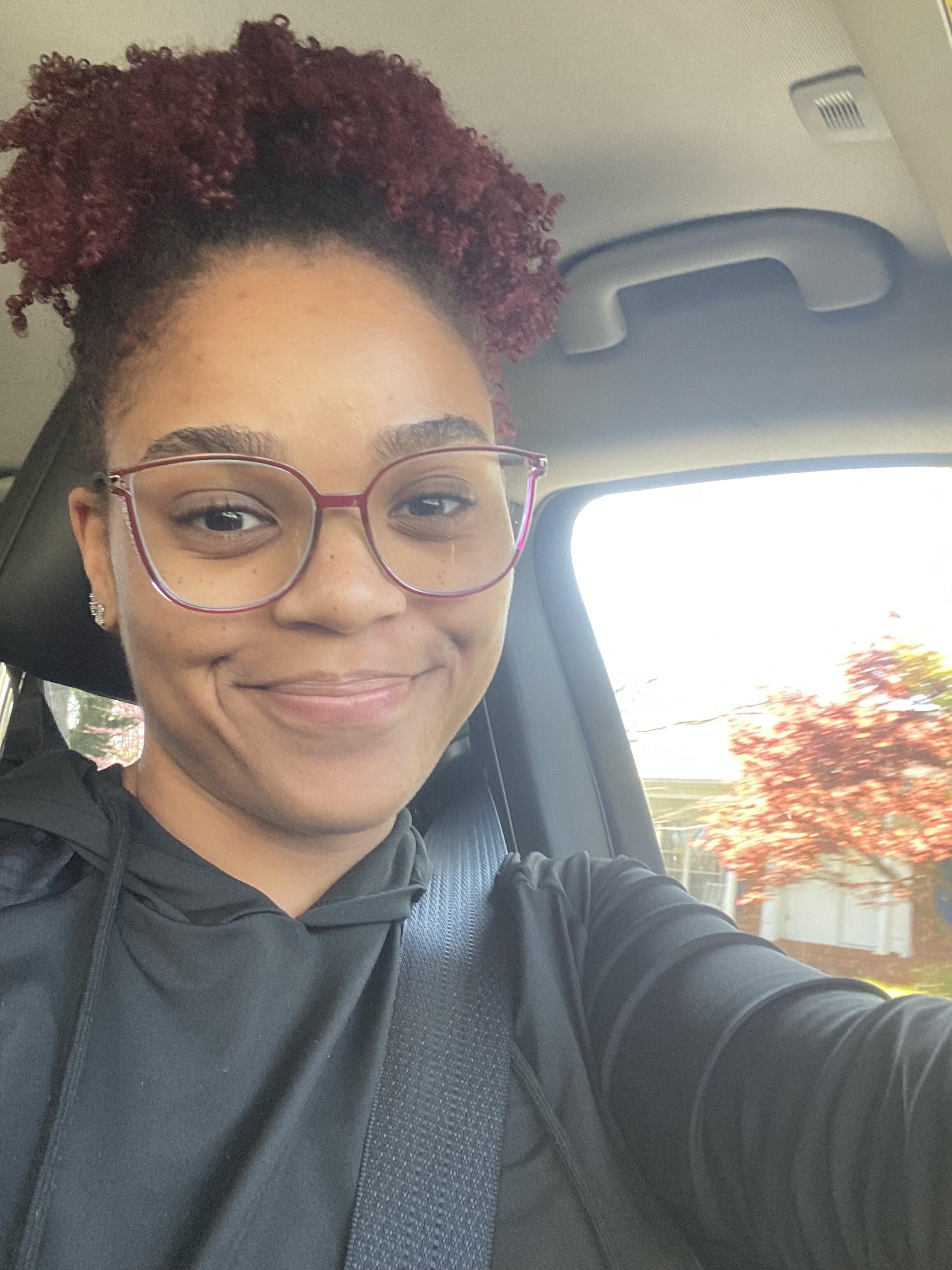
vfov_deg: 60.0
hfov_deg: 46.8
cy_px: 635
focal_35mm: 30
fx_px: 1100
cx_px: 476
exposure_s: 1/60
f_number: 2.2
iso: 125
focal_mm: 2.71
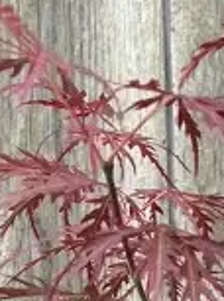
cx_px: 538
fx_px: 1594
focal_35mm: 184
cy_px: 547
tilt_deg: -11.1
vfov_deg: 10.2
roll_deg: -0.1
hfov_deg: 7.5
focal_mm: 5.1
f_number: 1.6
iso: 50
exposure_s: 1/489
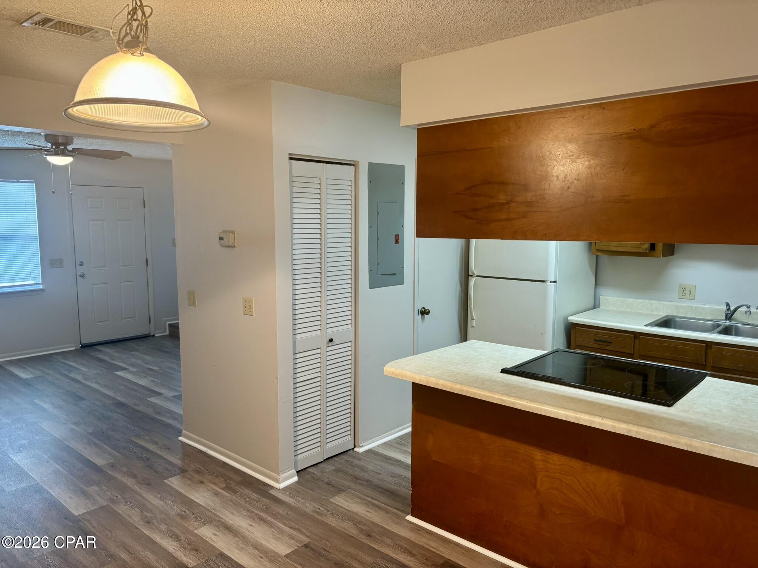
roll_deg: +1.1
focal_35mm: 26
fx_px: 569
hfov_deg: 67.3
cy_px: 284
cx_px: 379
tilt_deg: -8.1
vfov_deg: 53.1
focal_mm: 5.96
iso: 125
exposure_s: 1/60
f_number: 1.6
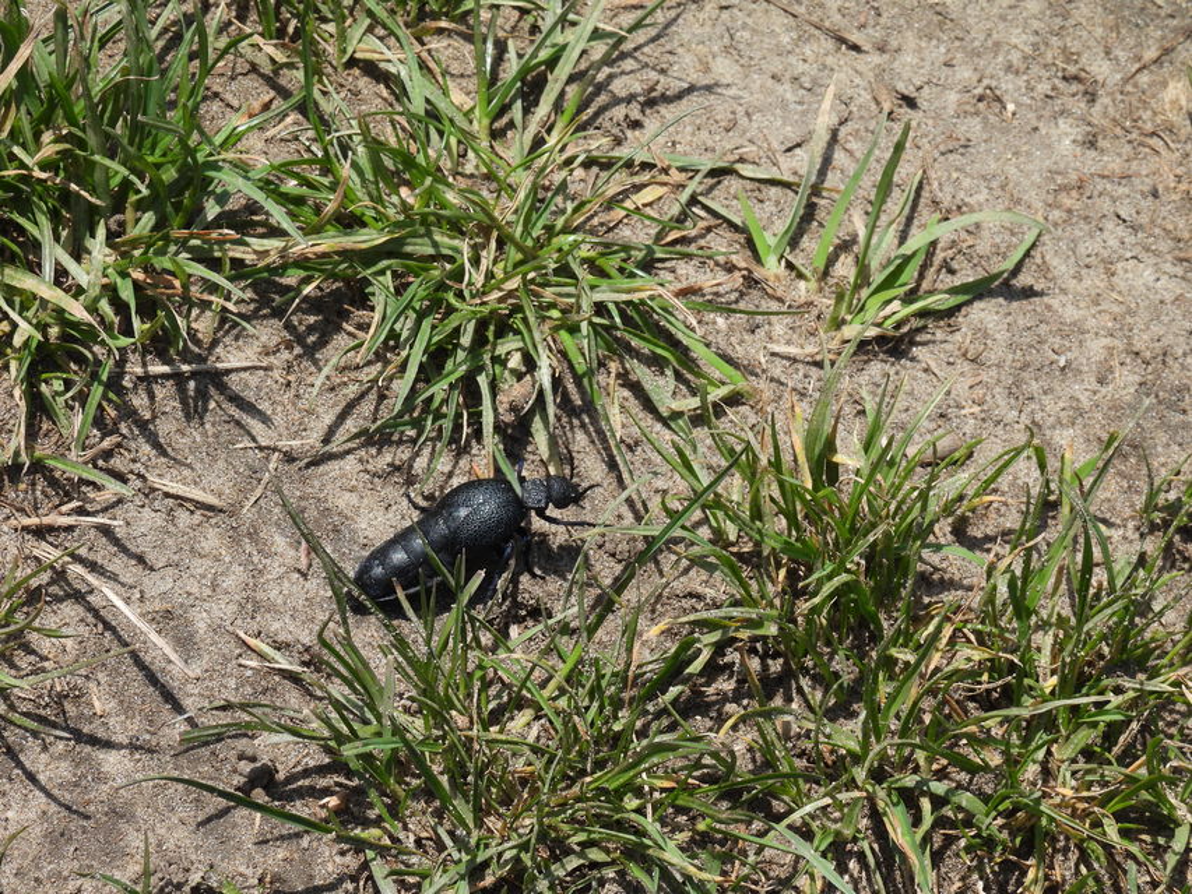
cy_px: 447
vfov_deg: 8.7
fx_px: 5855
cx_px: 596
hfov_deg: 11.6
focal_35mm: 170
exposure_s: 1/400
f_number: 6.3
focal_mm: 30.3
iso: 100
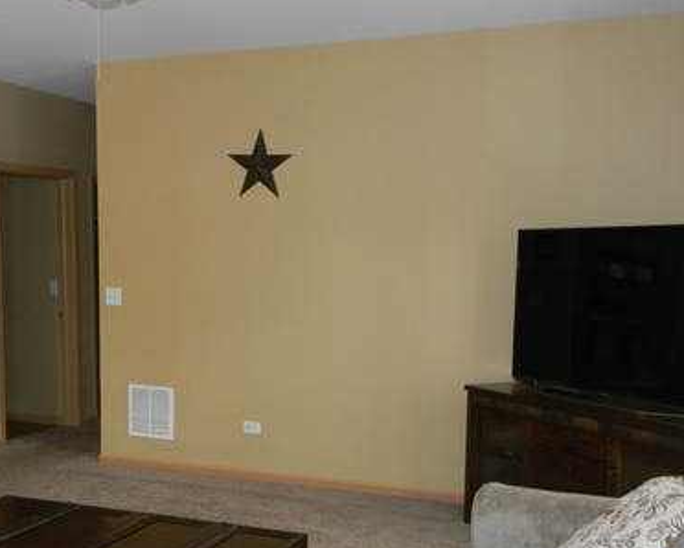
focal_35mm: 47
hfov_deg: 39.5
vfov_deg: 32.0
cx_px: 303
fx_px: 952
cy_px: 335
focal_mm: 5
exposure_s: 1/26
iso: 200
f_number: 3.5
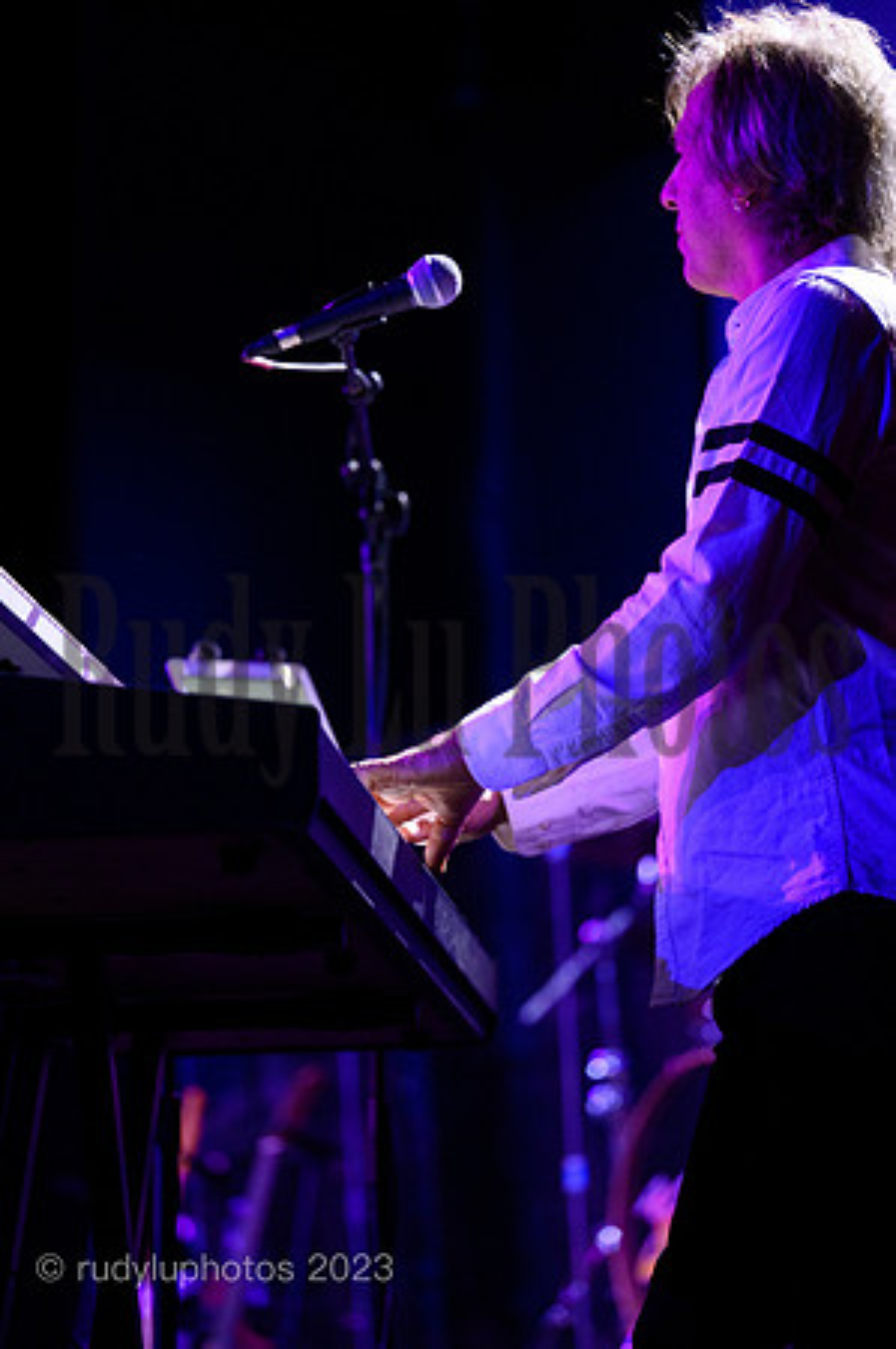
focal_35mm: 110
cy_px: 674
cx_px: 448
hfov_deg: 12.4
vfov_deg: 18.6
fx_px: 4116
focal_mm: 110
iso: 8000
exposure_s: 1/1250
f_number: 2.8
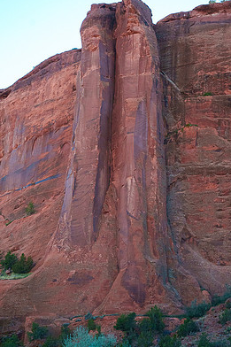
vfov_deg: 28.9
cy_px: 168
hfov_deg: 19.4
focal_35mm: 70
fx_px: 674
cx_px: 119
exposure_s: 1/2500
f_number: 5.6
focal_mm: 61
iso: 10000
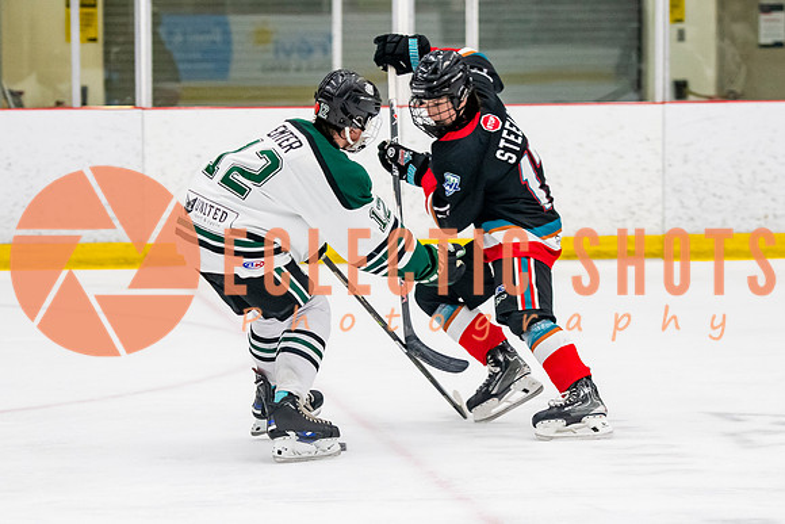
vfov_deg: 7.3
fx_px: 4079
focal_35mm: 187
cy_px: 319
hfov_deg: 11.0
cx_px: 393
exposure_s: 1/640
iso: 2000
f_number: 3.2
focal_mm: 102
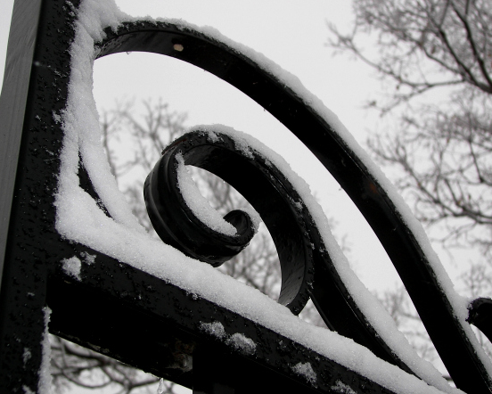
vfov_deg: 21.9
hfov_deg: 27.1
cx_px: 247
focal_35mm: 70
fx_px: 1020
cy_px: 195
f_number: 2.8
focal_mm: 10.9
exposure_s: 1/250
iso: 50
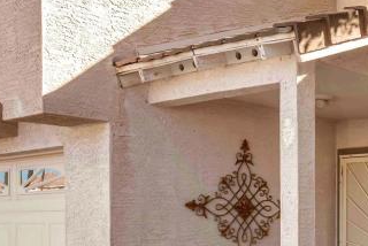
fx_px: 624
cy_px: 209
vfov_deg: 21.9
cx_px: 446
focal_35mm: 61
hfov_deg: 28.4
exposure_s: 1/250
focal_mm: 17
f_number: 8
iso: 320
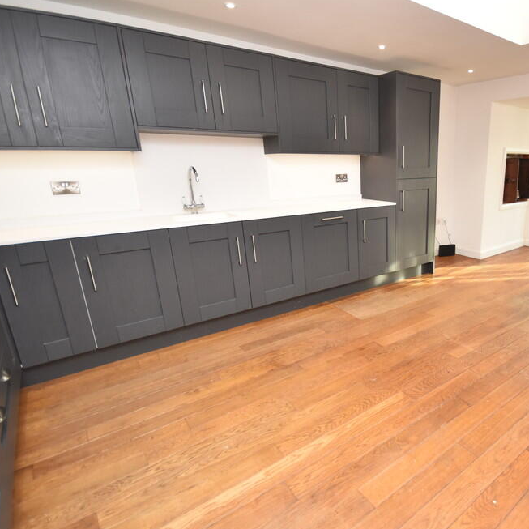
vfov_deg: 74.8
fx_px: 346
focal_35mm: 20
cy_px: 267
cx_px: 390
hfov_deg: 70.4
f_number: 4.5
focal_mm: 10
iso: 800
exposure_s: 1/160
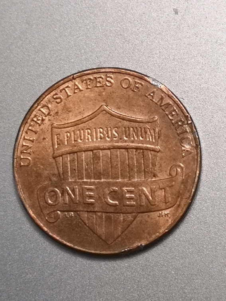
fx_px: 1219
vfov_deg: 14.1
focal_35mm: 140
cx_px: 113
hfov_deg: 10.6
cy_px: 150
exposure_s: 1/50
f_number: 1.8
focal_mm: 5.58
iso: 160
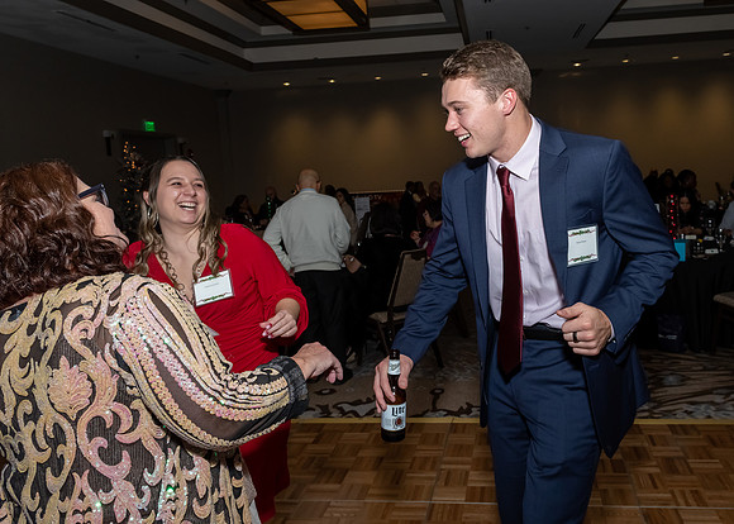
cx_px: 440
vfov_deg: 45.5
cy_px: 231
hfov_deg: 60.5
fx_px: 623
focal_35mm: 30
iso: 500
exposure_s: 1/250
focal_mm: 17
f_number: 6.3
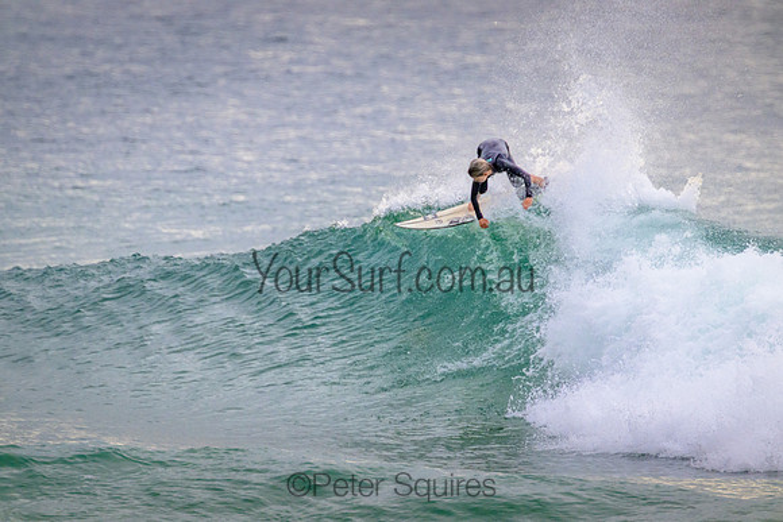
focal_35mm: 800
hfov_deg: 2.6
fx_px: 17403
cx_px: 392
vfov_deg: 1.7
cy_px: 261
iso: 2000
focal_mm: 800
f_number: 11
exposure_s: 1/2000
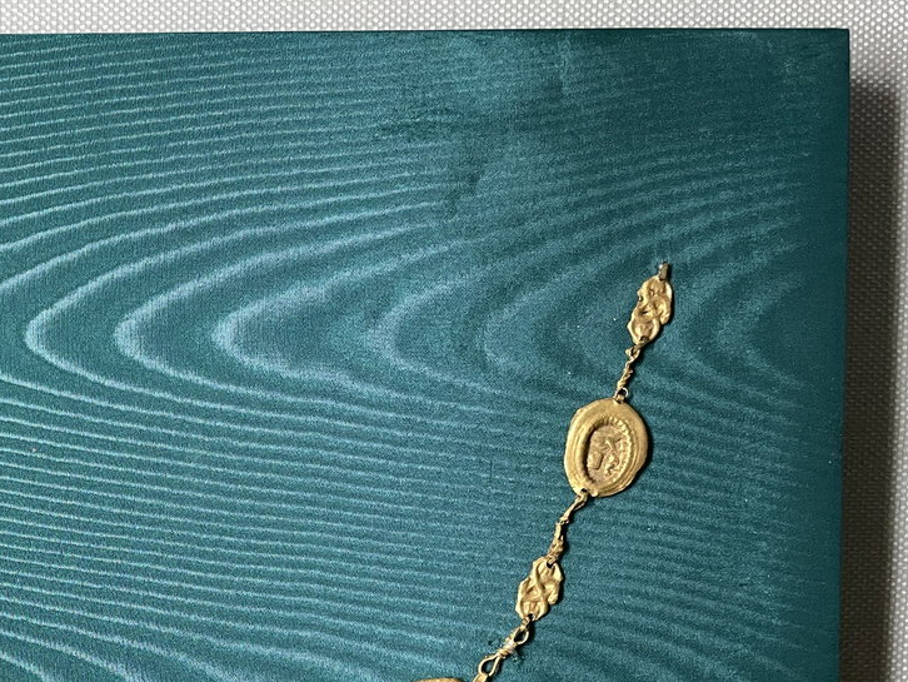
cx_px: 78
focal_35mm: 55
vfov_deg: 25.4
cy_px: 661
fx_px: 1443
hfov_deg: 33.0
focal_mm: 4.2
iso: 100
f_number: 1.6
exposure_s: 1/60
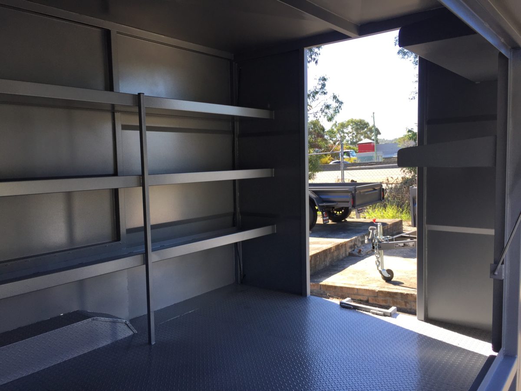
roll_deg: +3.9
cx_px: 260
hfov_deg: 61.7
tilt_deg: -2.1
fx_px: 436
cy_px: 196
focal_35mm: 29
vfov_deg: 48.2
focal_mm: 4.15
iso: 32
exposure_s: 1/280
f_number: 2.2
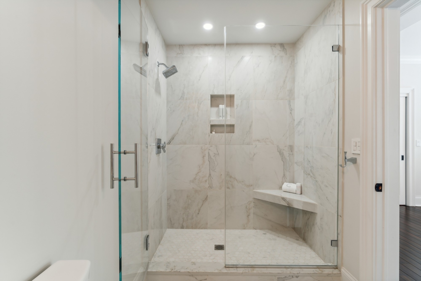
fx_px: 187
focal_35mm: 16
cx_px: 210
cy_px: 140
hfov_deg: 96.7
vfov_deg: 73.8
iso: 320
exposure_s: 1.3
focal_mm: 16
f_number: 8
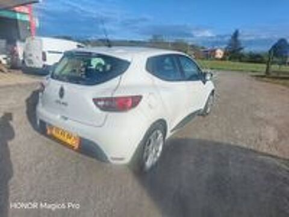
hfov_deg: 79.0
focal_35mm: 21
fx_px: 175
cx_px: 144
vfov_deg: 63.4
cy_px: 108
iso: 50
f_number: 2
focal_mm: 1.82
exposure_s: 1/1000
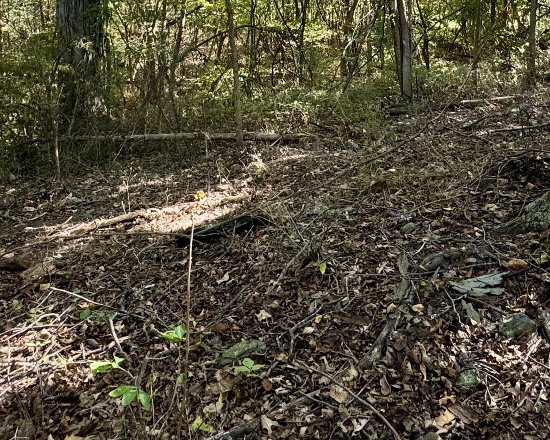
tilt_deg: -4.0
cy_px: 39
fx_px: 570
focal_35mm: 35
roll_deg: +0.2
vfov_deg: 39.0
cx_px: 330
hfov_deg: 51.2
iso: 125
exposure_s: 1/99
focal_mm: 2.22
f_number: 2.2
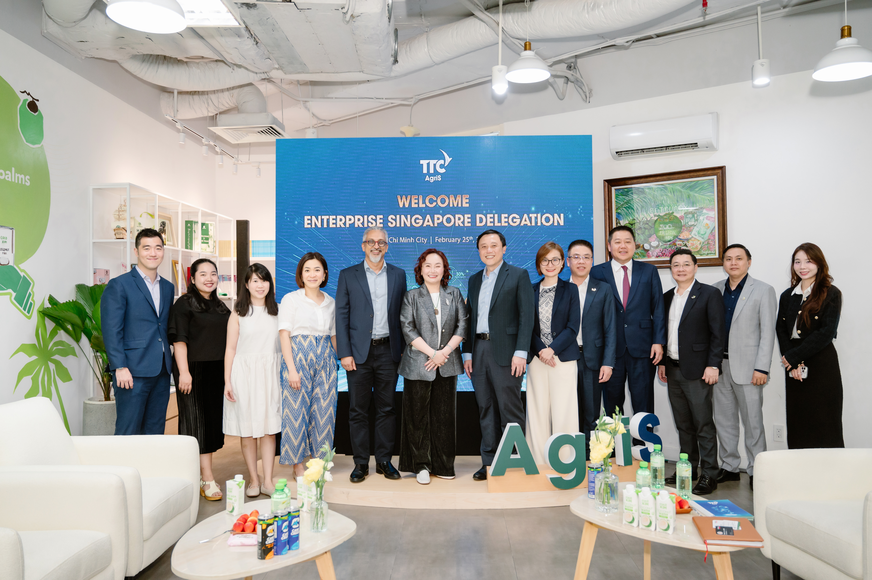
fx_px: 702
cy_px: 290
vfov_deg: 44.9
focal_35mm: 29
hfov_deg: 63.7
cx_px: 436
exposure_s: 1/200
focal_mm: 29
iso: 1600
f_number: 4
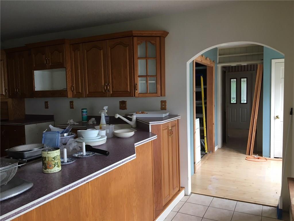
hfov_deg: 61.7
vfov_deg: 48.2
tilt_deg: -3.5
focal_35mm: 29
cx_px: 147
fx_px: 246
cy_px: 110
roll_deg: +2.3
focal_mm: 4.15
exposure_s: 1/30
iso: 64
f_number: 2.2
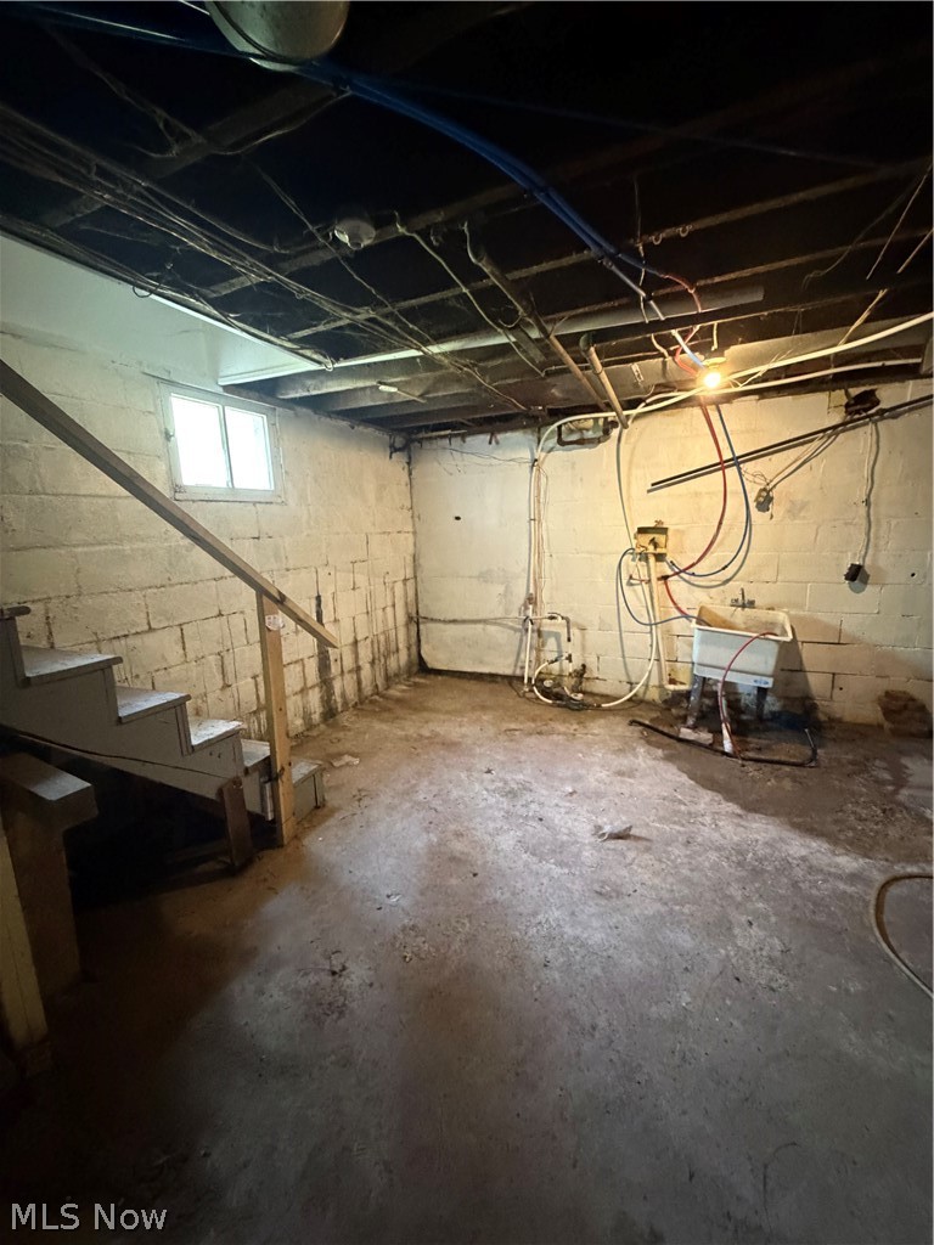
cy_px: 622
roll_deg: +1.6
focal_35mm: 14
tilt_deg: -10.0
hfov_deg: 85.7
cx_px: 467
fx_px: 504
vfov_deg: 102.1
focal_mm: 2.22
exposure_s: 1/40
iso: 1250
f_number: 2.2
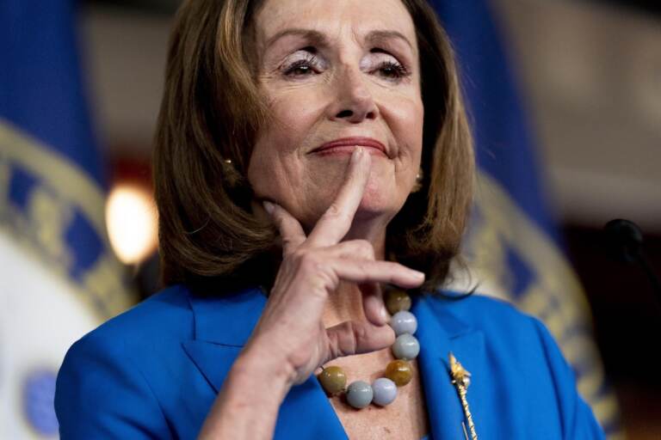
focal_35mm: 184
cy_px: 220
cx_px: 330
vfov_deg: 7.5
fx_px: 3378
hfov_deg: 11.2
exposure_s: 1/1000
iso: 4000
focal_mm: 184
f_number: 2.8
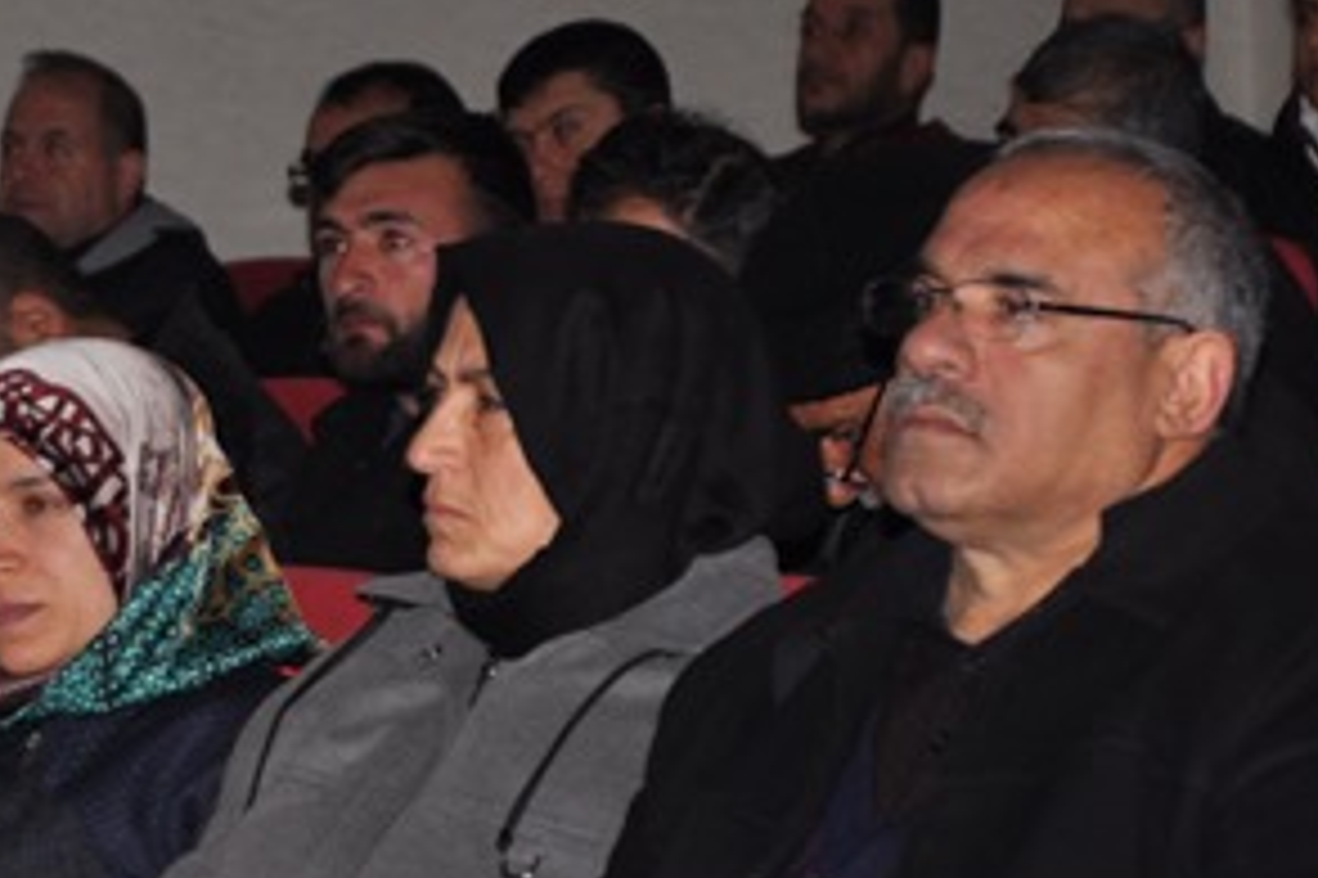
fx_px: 7537
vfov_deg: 6.6
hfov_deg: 9.9
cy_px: 756
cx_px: 108
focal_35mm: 206
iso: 400
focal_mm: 62
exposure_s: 1/60
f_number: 4.8
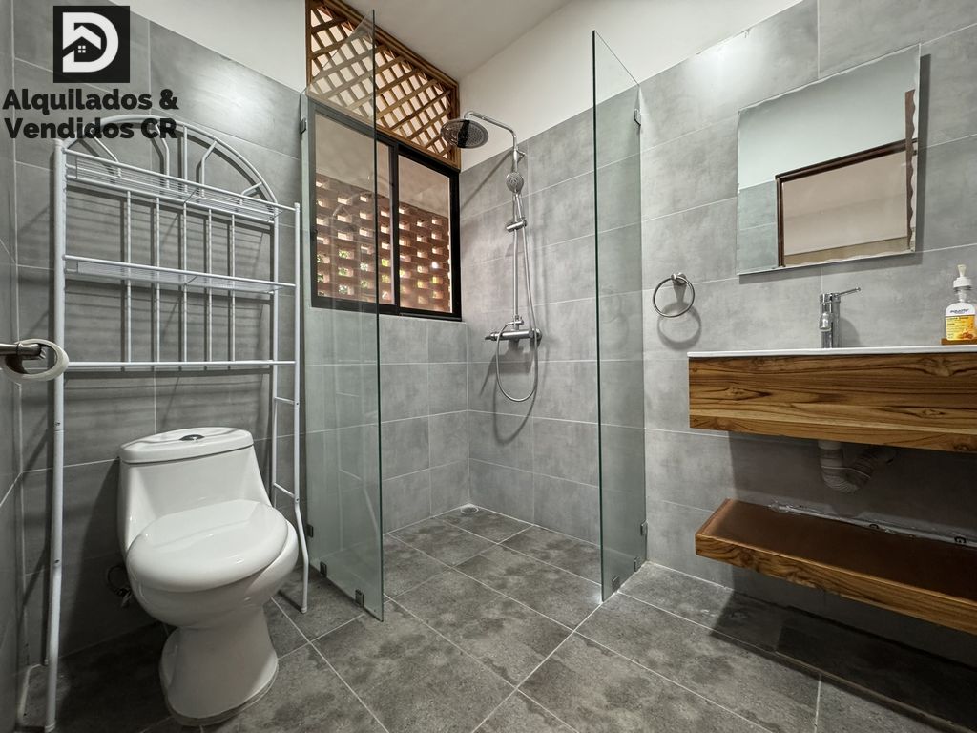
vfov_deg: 85.7
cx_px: 488
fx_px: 395
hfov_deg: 102.1
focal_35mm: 14
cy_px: 366
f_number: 2.2
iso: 320
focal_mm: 2.22
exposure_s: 1/60
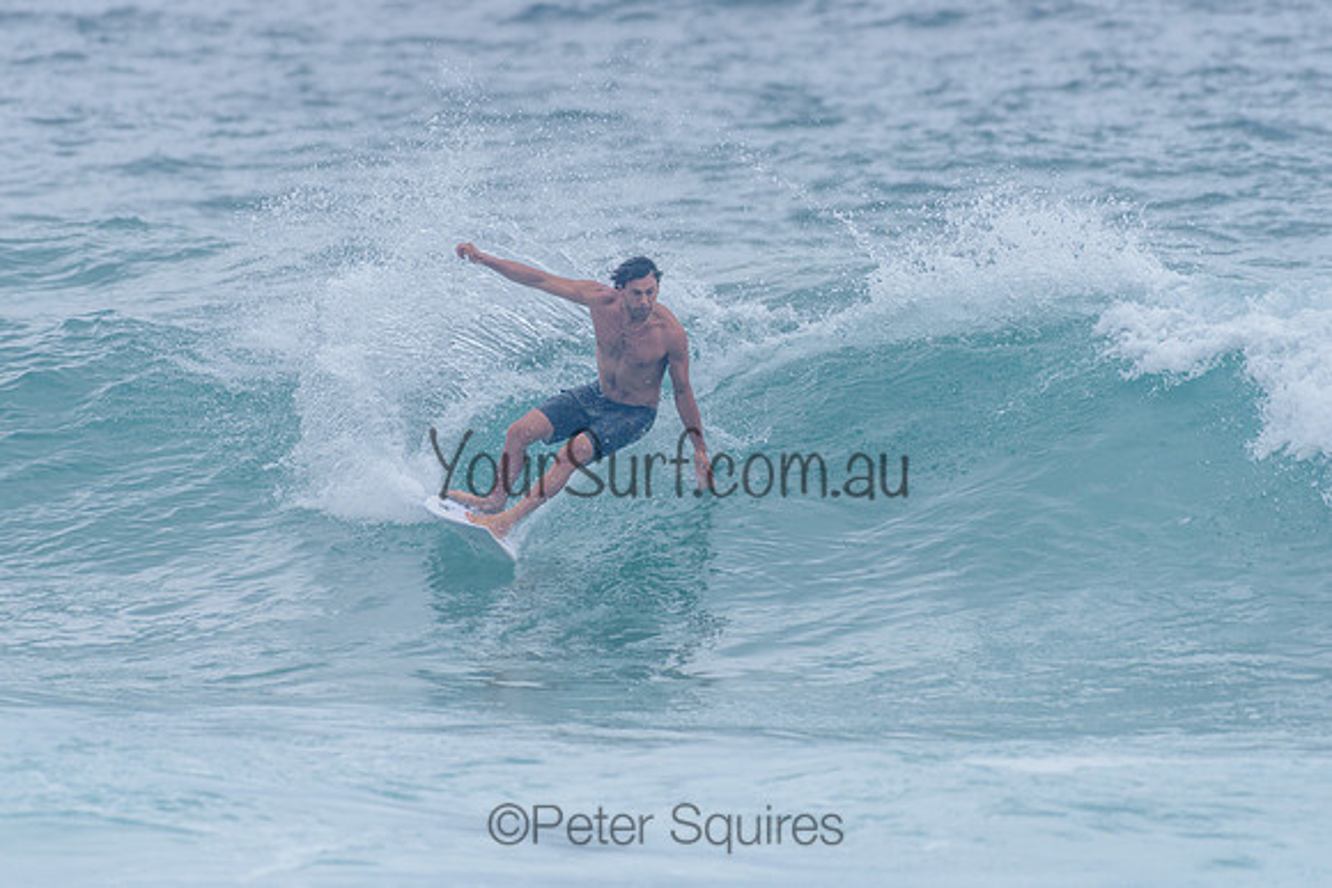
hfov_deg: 3.4
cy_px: 359
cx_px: 598
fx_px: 22678
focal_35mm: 613
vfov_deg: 2.2
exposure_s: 1/2000
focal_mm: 500
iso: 200
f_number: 5.6
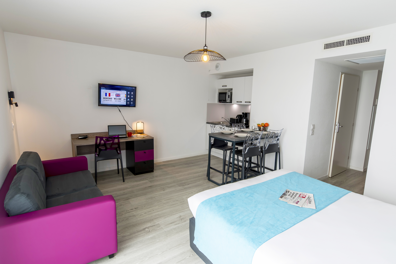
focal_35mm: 18
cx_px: 198
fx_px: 198
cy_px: 132
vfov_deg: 67.4
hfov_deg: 90.0
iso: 100
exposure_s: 1/10
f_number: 8
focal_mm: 12
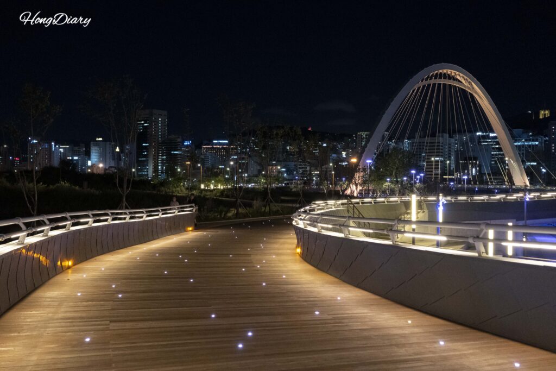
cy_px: 186
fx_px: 587
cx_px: 278
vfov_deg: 35.1
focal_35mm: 38
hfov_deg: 50.7
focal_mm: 38
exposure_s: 1/80
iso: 12800
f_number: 5
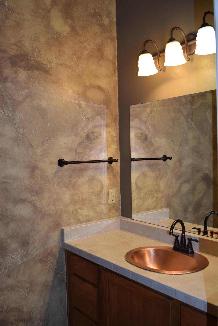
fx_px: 313
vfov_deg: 55.1
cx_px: 109
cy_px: 163
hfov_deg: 38.4
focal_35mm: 34
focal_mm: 23
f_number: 5.6
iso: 720
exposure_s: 1/125
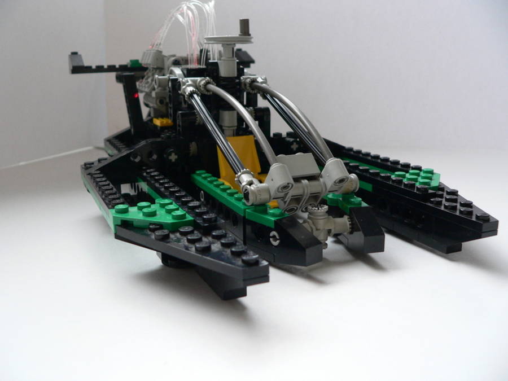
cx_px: 254
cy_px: 190
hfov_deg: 51.4
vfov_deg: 39.7
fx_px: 528
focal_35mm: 36
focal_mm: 6
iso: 200
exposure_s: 1/30
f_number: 2.8
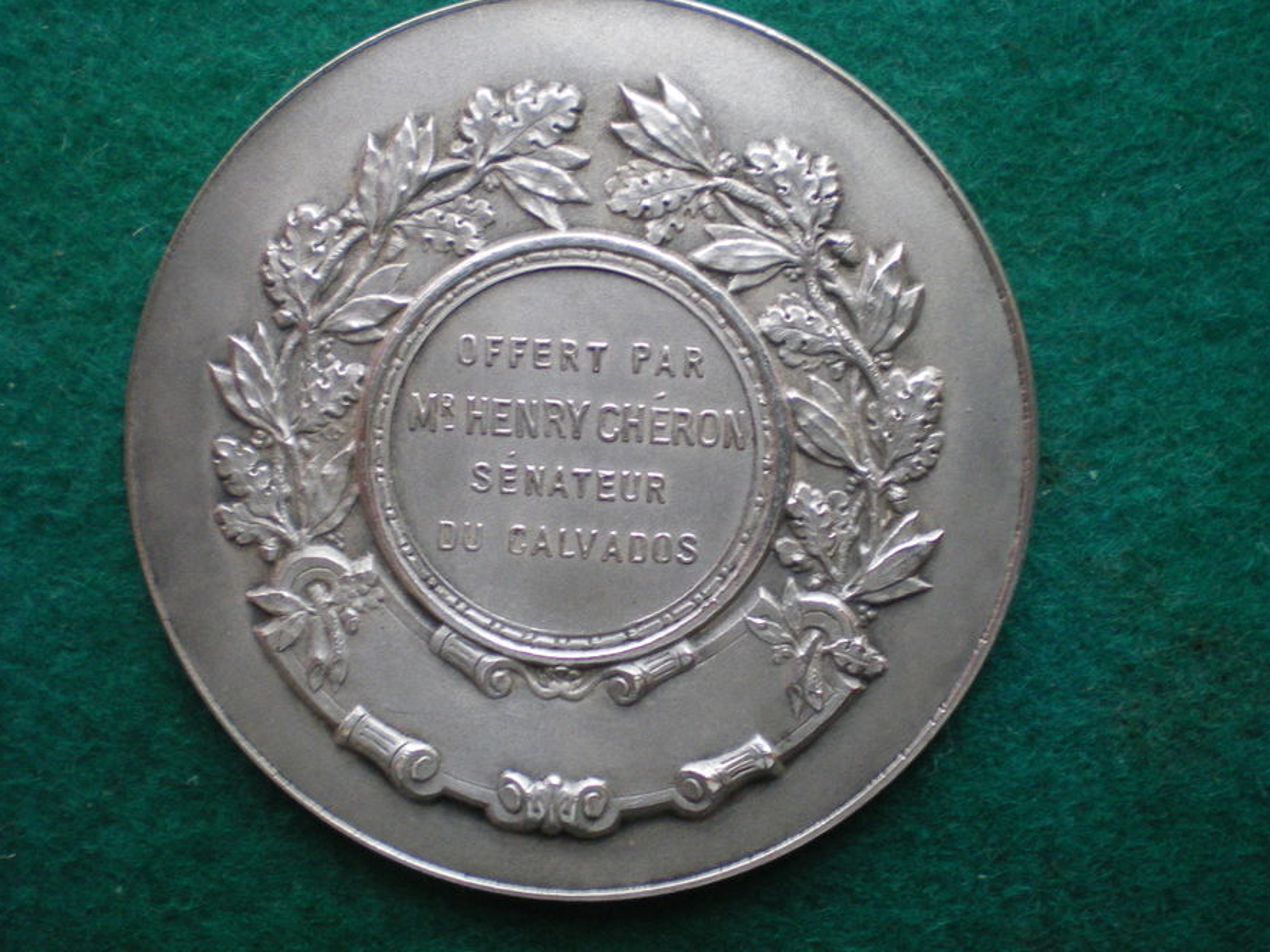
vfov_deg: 33.6
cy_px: 457
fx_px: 1578
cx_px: 619
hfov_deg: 43.8
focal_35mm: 43
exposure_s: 1/50
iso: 250
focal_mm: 6.3
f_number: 3.1
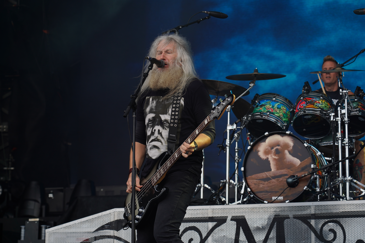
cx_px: 182
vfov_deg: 13.0
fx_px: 1065
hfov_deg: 19.5
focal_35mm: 105
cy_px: 122
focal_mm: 105
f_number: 5.6
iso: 100
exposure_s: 1/250
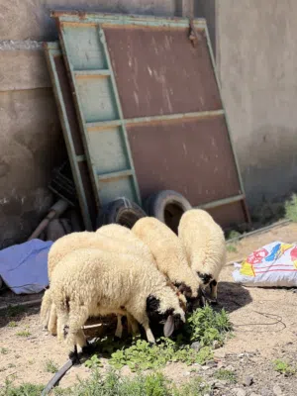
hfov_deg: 19.1
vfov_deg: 25.3
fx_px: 881
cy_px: 198
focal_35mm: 77
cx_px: 148
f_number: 2.8
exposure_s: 1/573
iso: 32
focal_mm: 9
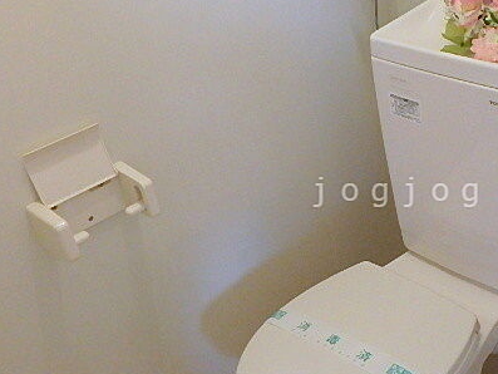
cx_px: 399
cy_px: 192
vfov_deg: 29.1
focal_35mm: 50
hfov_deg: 36.8
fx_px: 720
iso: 800
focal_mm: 5.6
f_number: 4.7
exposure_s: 1/30
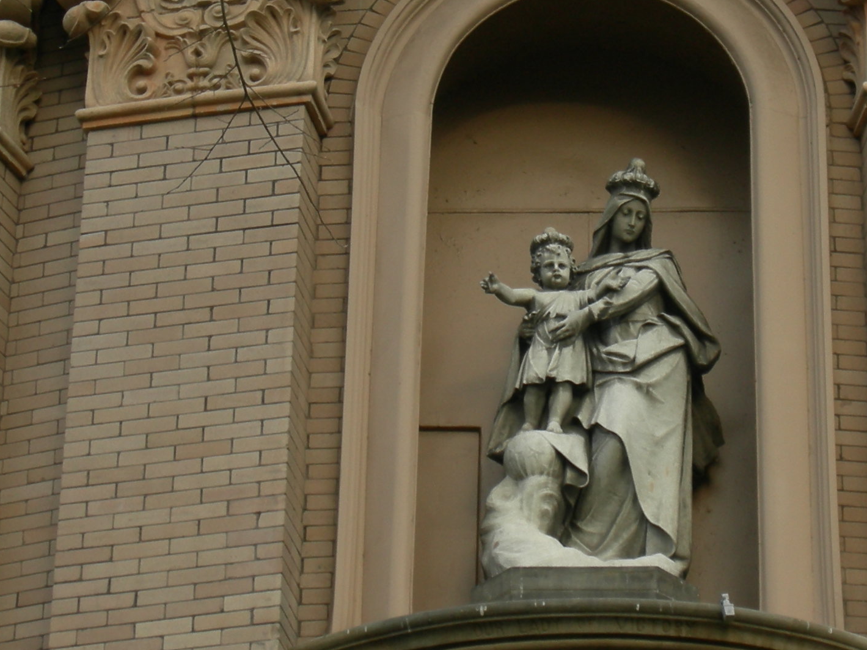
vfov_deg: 7.4
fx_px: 5034
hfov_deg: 9.8
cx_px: 598
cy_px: 235
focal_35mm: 201
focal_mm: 23
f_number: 4.8
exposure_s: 1/37.5
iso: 64
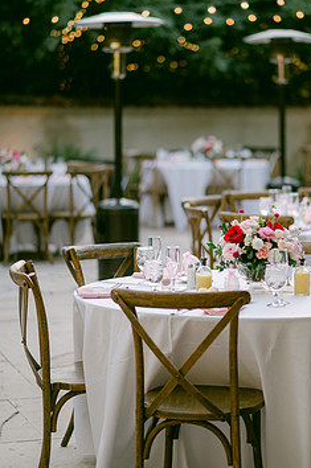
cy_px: 185
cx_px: 187
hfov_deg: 12.6
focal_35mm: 108
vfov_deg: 18.9
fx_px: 1404
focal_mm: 85
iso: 400
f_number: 1.8
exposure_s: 1/1250
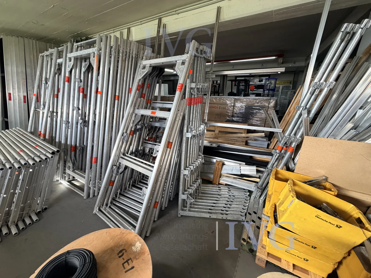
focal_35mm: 14
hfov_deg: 102.1
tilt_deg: -17.4
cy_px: 139
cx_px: 186
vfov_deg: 85.7
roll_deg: +1.6
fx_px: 150
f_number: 2.2
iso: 250
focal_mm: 2.22
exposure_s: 1/100
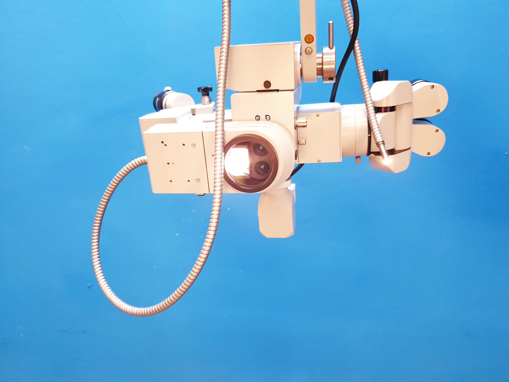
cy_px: 191
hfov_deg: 67.3
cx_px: 254
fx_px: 382
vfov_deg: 53.1
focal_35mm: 26
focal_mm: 4.3
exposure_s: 1/50
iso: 200
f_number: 1.5
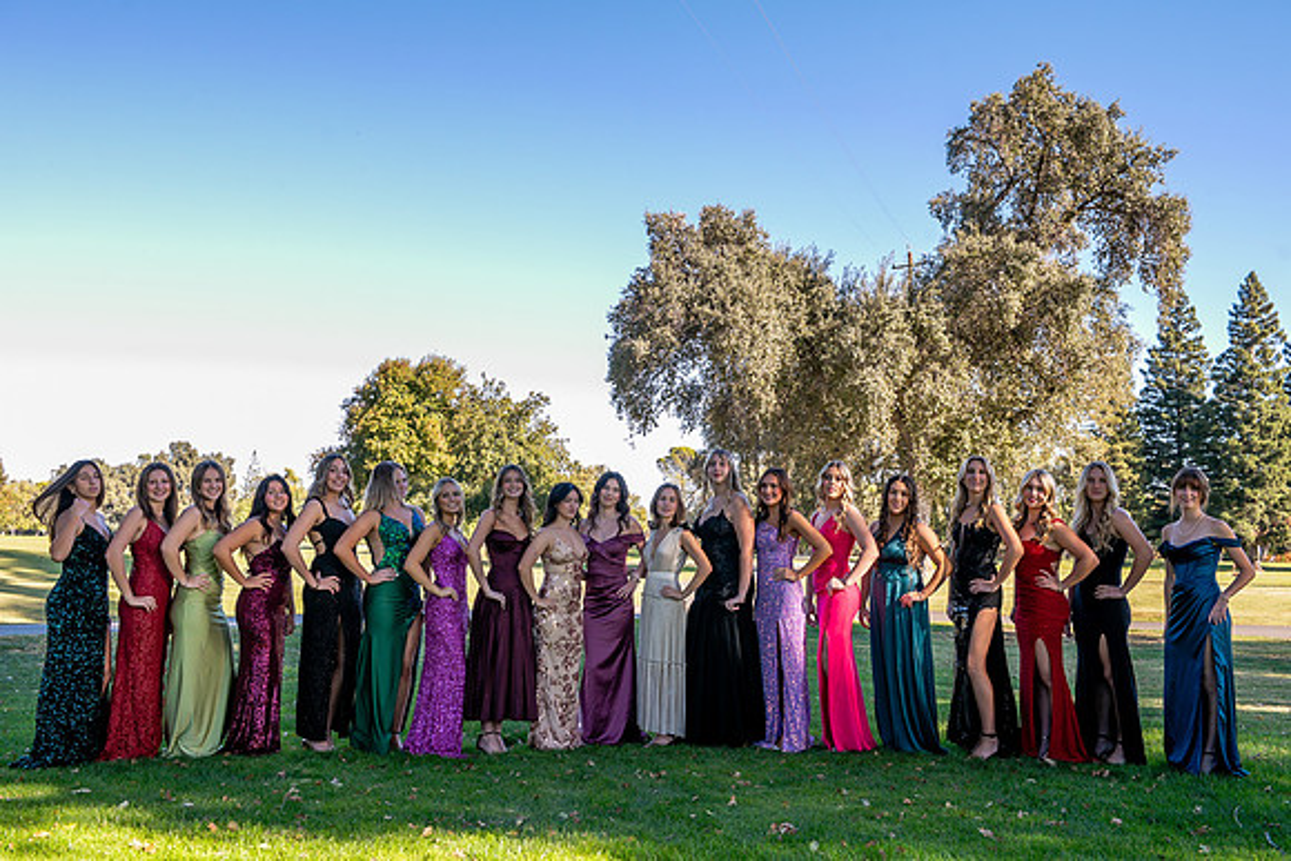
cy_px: 430
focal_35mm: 33
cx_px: 646
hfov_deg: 57.0
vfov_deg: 39.8
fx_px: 1190
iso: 320
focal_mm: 32
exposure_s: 1/250
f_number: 6.3
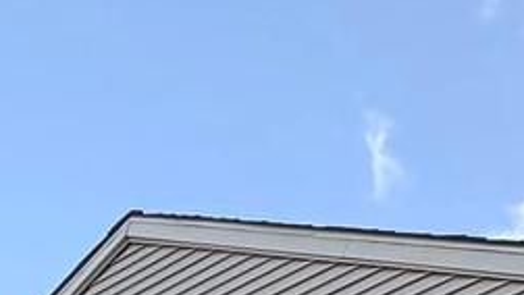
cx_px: 761
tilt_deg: +19.3
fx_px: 1209
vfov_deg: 9.3
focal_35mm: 87
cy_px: 1014
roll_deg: -0.9
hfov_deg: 21.1
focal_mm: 2.22
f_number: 2.2
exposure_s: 1/726
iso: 50
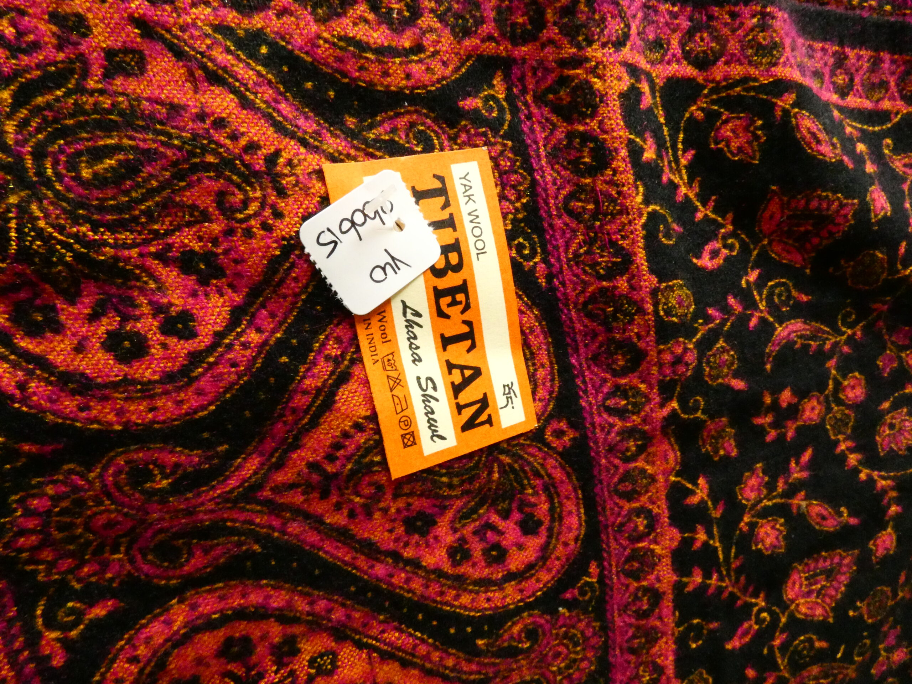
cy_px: 342
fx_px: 527
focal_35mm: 20
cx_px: 456
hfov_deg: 81.7
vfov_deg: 66.0
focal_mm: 3.6
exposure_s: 1/60
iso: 1250
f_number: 7.1
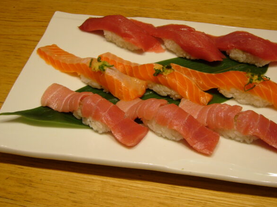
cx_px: 155
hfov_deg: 41.2
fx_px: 368
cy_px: 104
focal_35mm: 46
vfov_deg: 31.5
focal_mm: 5.8
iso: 80
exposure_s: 1/60
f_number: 2.8
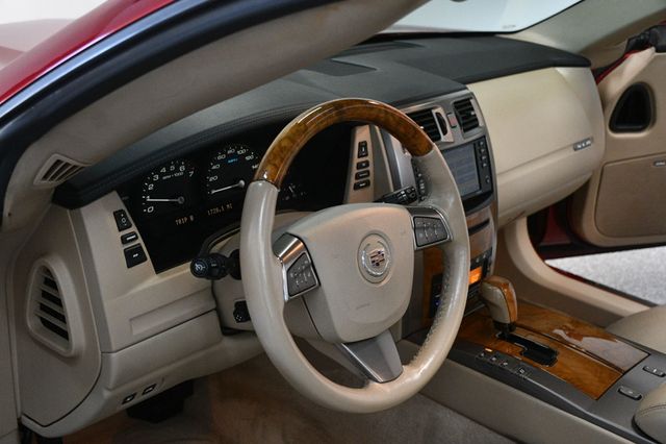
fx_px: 832
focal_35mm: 45
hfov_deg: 43.6
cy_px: 222
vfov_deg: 29.8
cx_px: 333
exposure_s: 1/125
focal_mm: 30
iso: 2200
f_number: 4
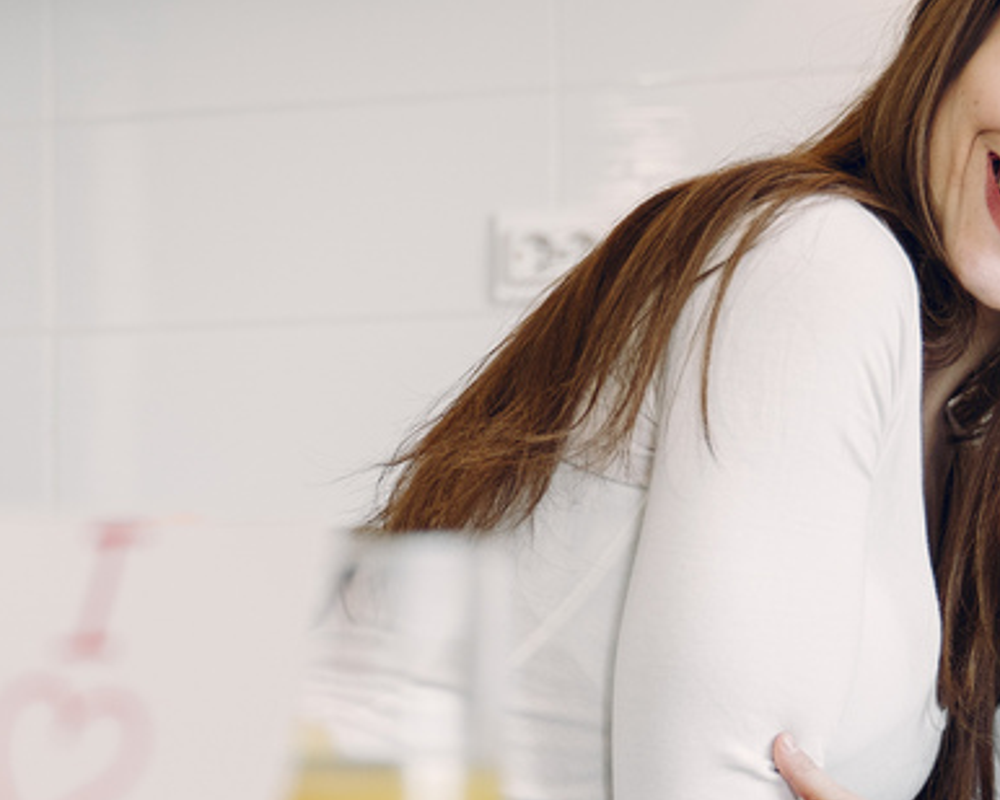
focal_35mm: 102
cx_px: 236
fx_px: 3020
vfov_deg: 15.1
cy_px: 474
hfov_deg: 18.7
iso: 640
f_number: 2.8
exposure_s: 1/320
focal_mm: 35
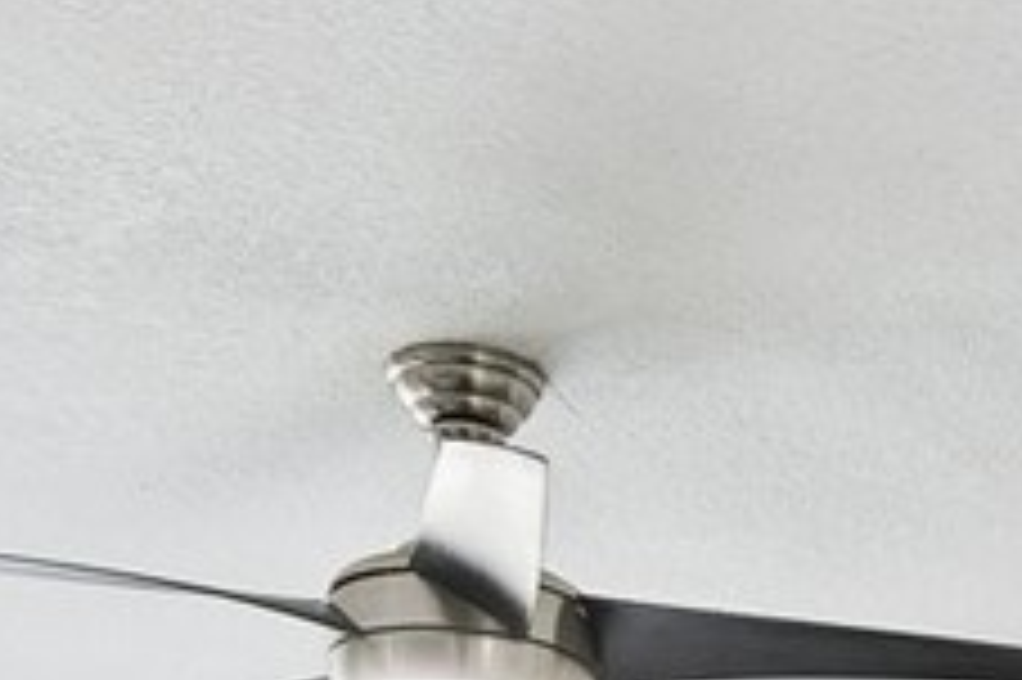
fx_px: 2979
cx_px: 1398
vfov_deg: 10.6
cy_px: 1790
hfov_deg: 17.9
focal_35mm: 105
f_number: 8
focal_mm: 14
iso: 200
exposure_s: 1.3
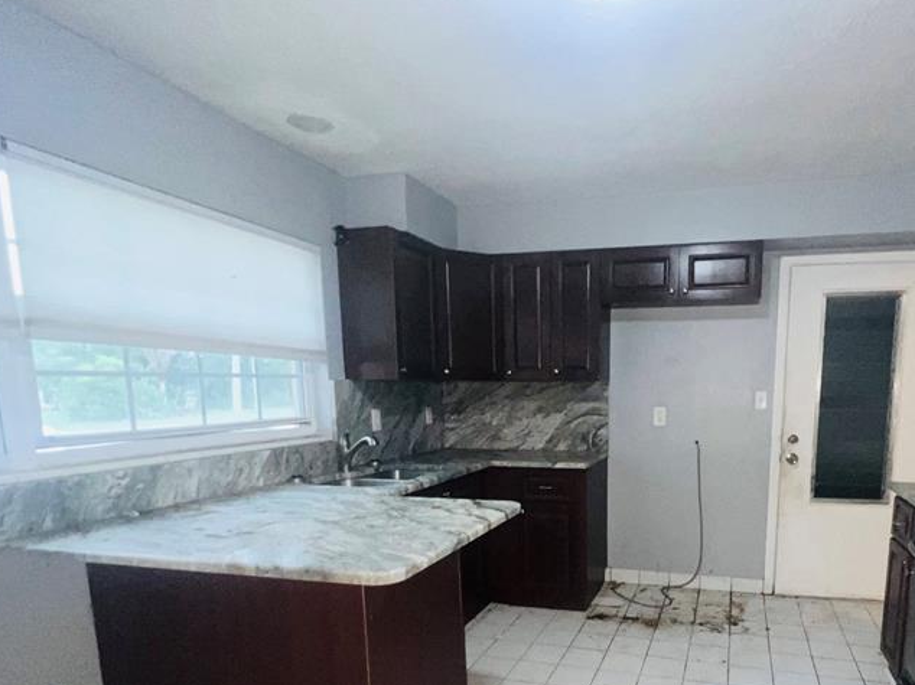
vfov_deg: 61.3
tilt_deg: -10.0
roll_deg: -0.8
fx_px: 555
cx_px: 580
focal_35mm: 21
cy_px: 474
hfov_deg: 77.4
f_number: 1.8
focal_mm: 1.57
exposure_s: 1/60
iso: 160
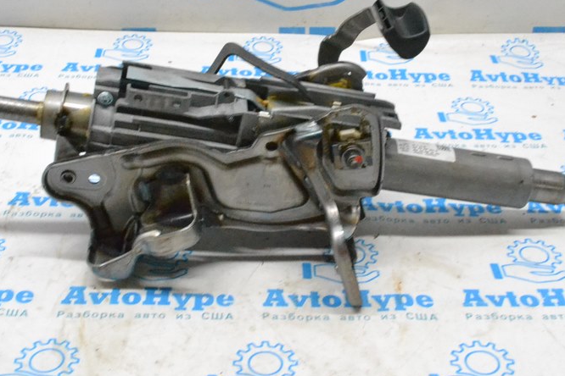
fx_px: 942
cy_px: 93
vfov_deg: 22.4
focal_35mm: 60
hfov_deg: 33.4
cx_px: 270
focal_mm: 26
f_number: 13
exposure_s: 1/100
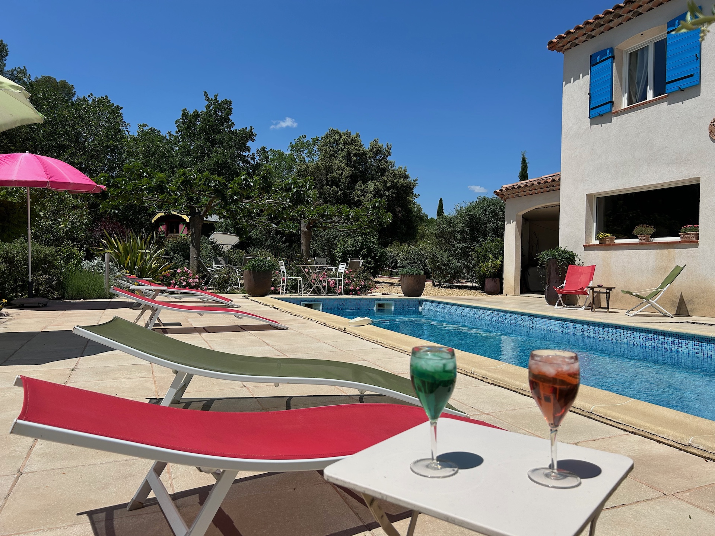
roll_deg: -0.9
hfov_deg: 67.3
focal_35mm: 26
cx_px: 358
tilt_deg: +1.3
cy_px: 268
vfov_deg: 53.1
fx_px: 537
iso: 50
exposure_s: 1/8000
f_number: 1.5
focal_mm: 5.7
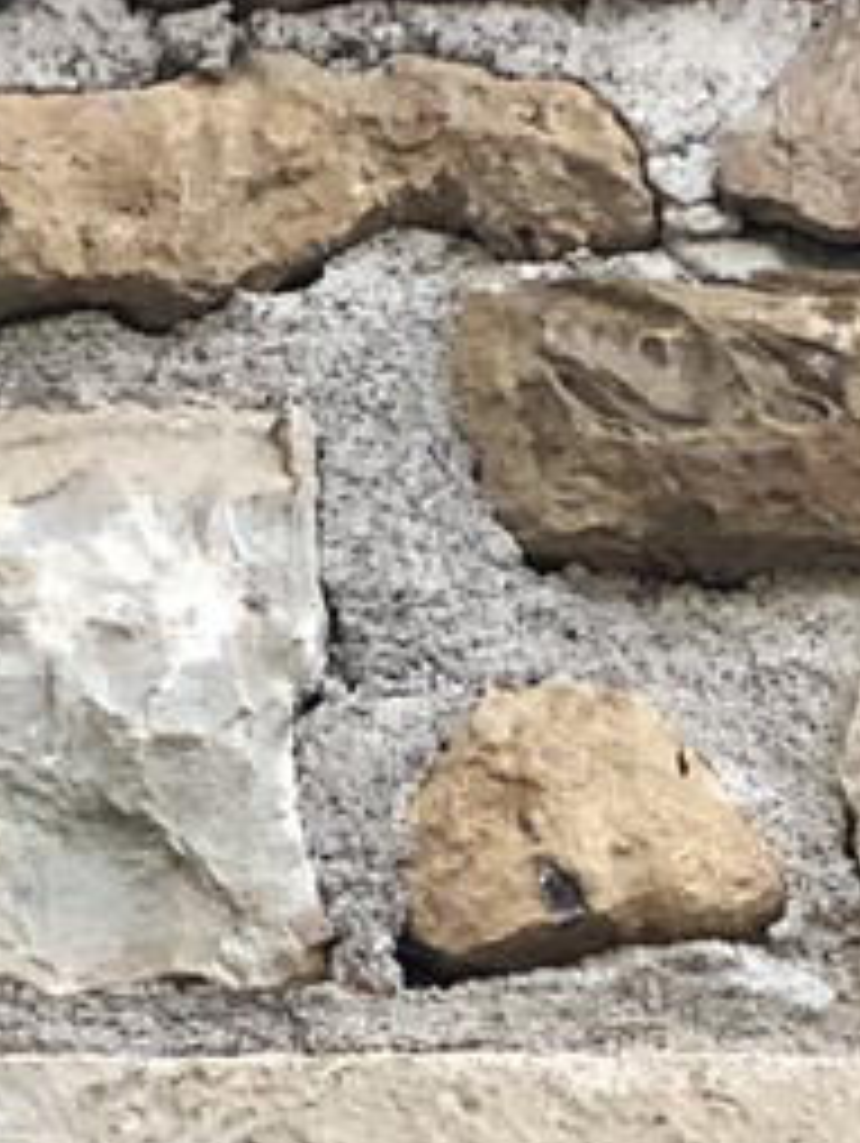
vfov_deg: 5.6
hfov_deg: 4.5
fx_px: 10814
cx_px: -144
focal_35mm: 327
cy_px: 3591
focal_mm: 6
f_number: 2.4
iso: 40
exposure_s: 1/60
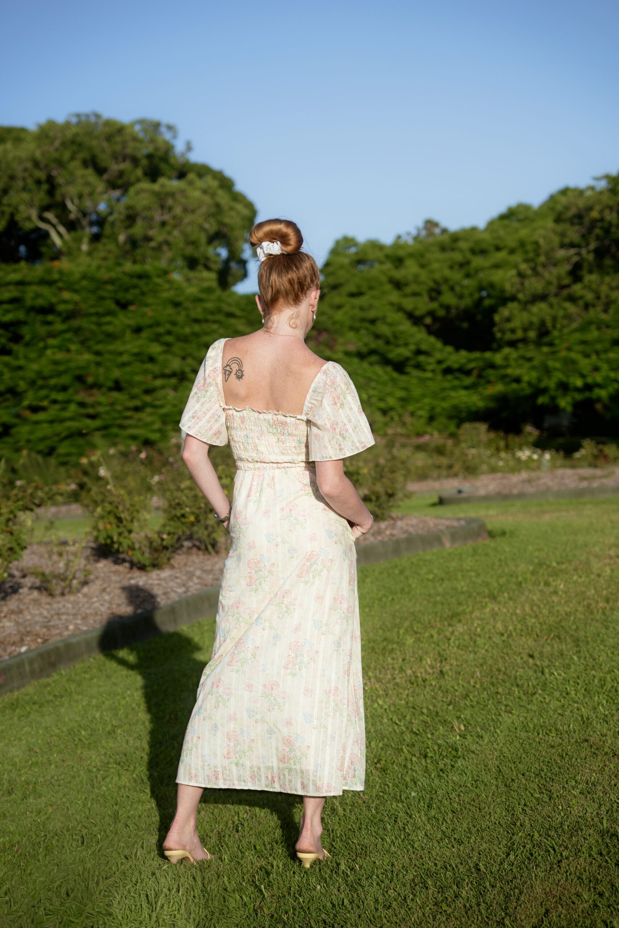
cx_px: 310
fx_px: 1805
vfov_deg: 28.8
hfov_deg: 19.5
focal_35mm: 70
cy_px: 464
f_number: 4
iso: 100
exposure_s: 1/200
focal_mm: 70
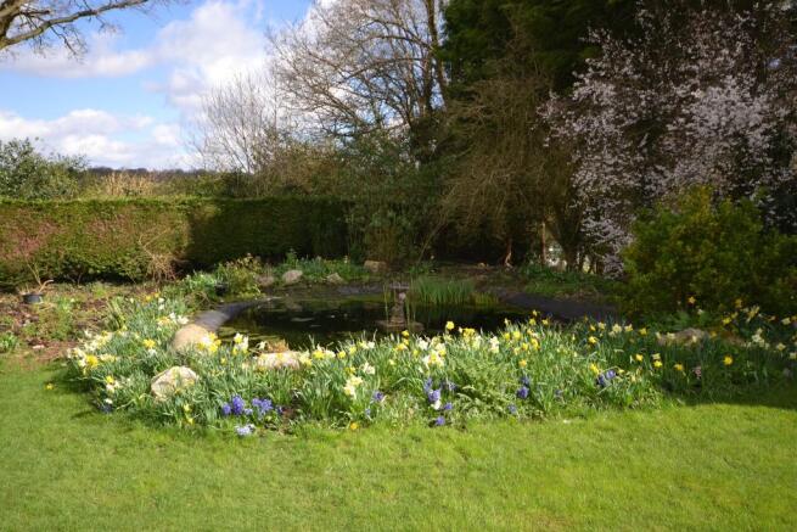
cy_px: 266
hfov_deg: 61.9
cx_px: 398
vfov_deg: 43.6
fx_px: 664
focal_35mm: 30
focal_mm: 20
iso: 100
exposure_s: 1/160
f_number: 6.3
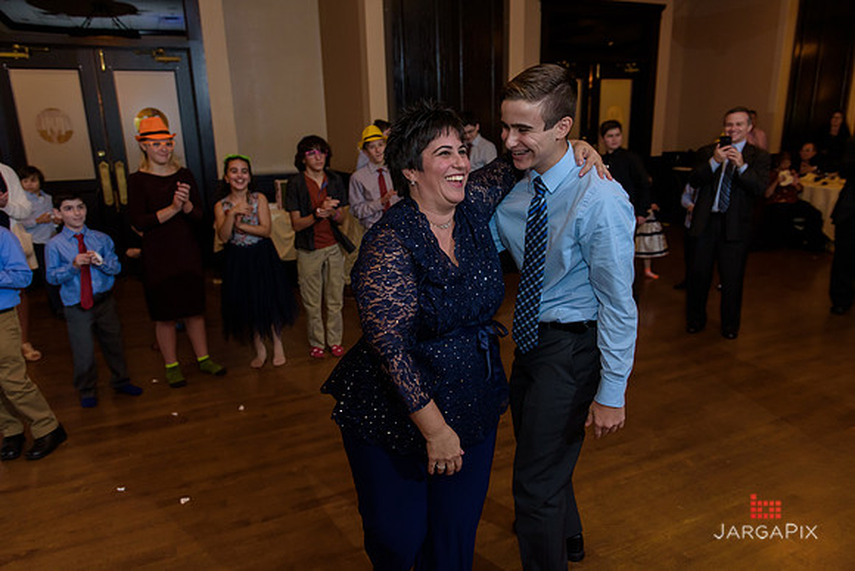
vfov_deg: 53.2
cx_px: 428
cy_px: 286
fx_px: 570
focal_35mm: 24
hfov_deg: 73.7
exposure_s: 1/125
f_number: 3.2
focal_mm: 24
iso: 1250
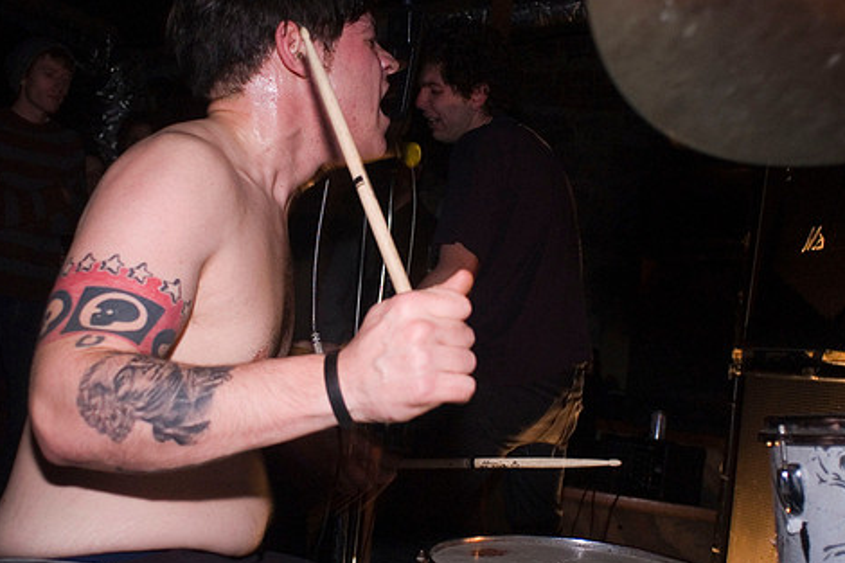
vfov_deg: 35.9
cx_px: 352
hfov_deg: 51.7
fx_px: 868
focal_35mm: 37
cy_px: 273
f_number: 3.2
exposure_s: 1/20
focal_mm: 20
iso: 800
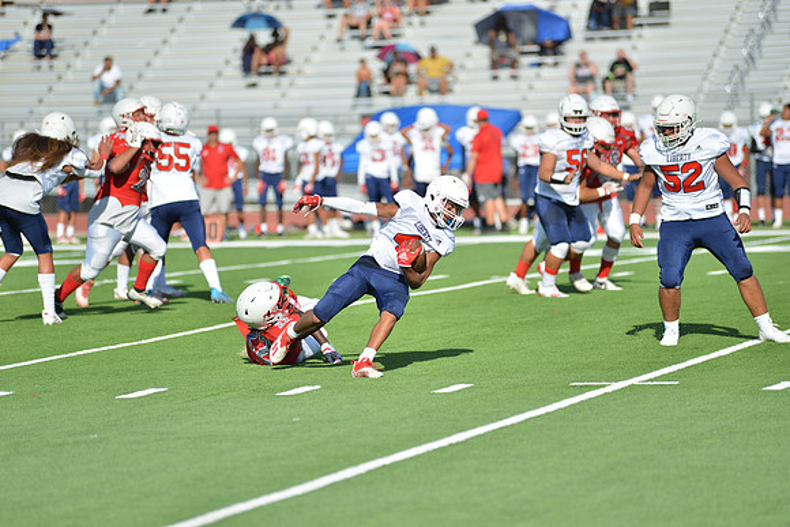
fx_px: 4390
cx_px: 395
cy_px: 264
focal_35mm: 200
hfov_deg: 10.3
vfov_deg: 6.9
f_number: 2.8
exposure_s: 1/1600
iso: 100
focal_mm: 200
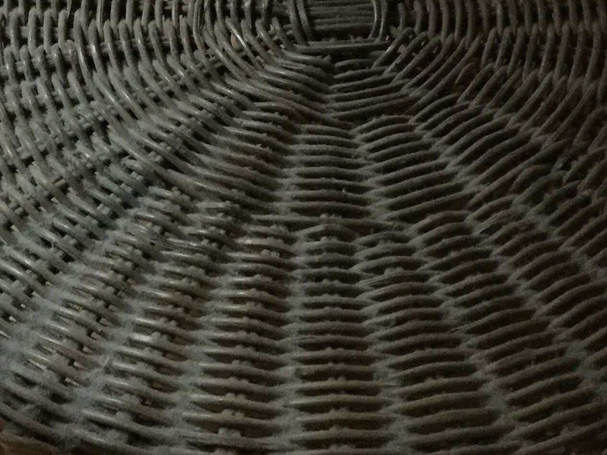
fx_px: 1403
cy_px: 146
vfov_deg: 18.4
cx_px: 330
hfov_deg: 24.4
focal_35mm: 80
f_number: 2.4
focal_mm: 3.3
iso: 640
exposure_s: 1/17
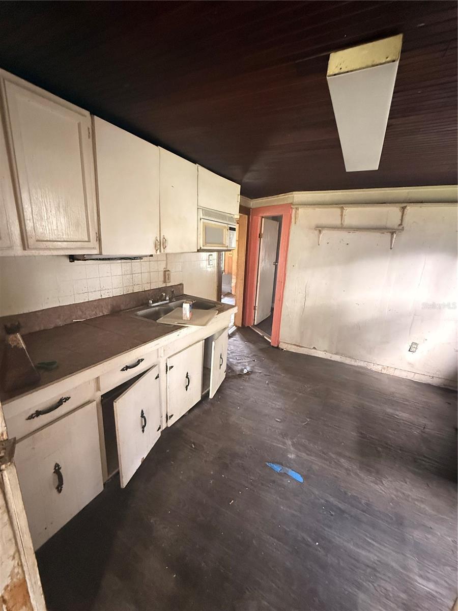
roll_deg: -2.3
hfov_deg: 85.7
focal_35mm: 14
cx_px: 229
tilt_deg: -13.8
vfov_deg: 102.1
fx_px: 247
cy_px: 306
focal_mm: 2.22
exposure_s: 1/60
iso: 1000
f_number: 2.2
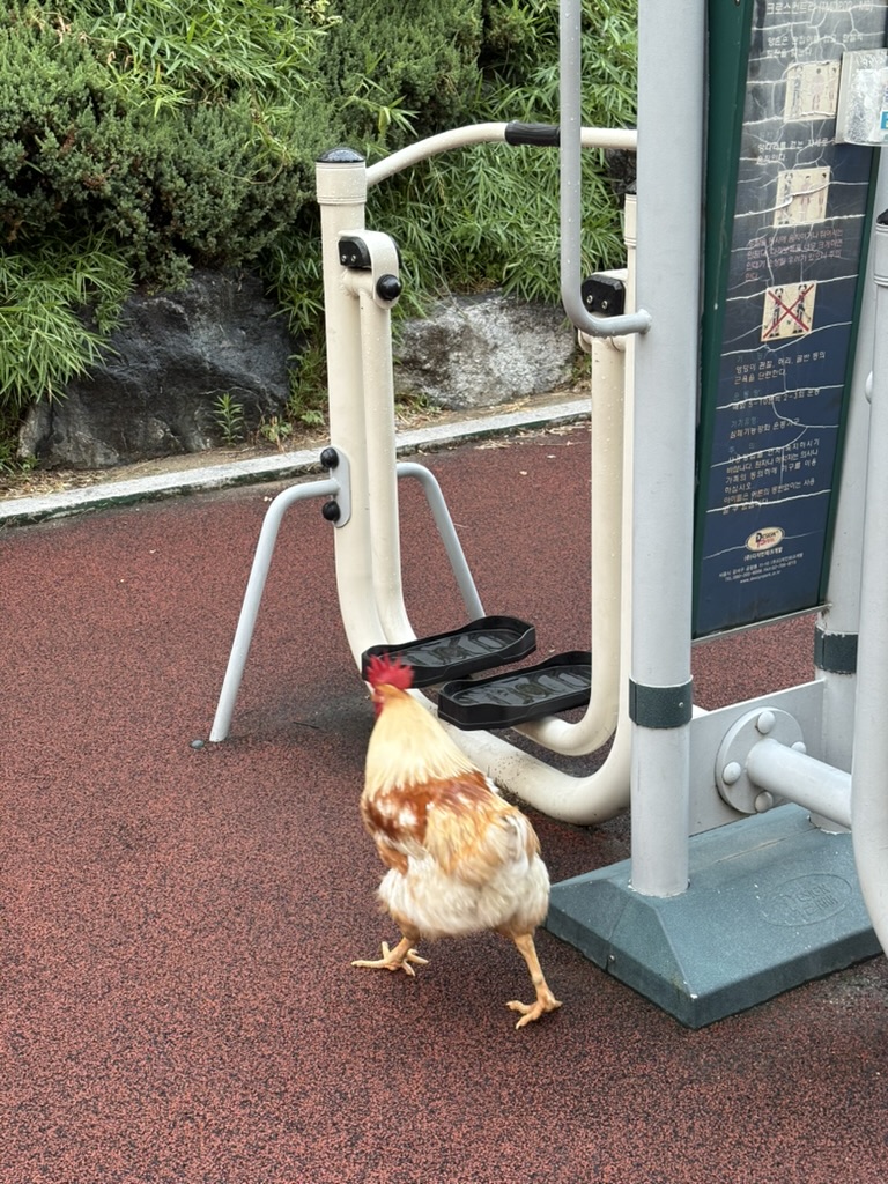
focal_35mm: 52
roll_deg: +1.6
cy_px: 592
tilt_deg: -18.2
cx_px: 444
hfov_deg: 28.0
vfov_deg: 36.8
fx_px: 1779
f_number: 1.6
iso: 80
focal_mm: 5.96
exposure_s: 1/60
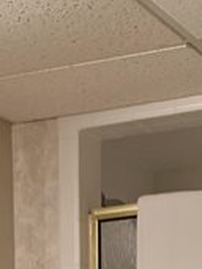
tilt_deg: -10.6
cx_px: 38
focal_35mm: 146
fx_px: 1137
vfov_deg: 10.8
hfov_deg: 10.1
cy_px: 714
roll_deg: +1.0
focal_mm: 4.25
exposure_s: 1/60
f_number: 1.8
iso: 50
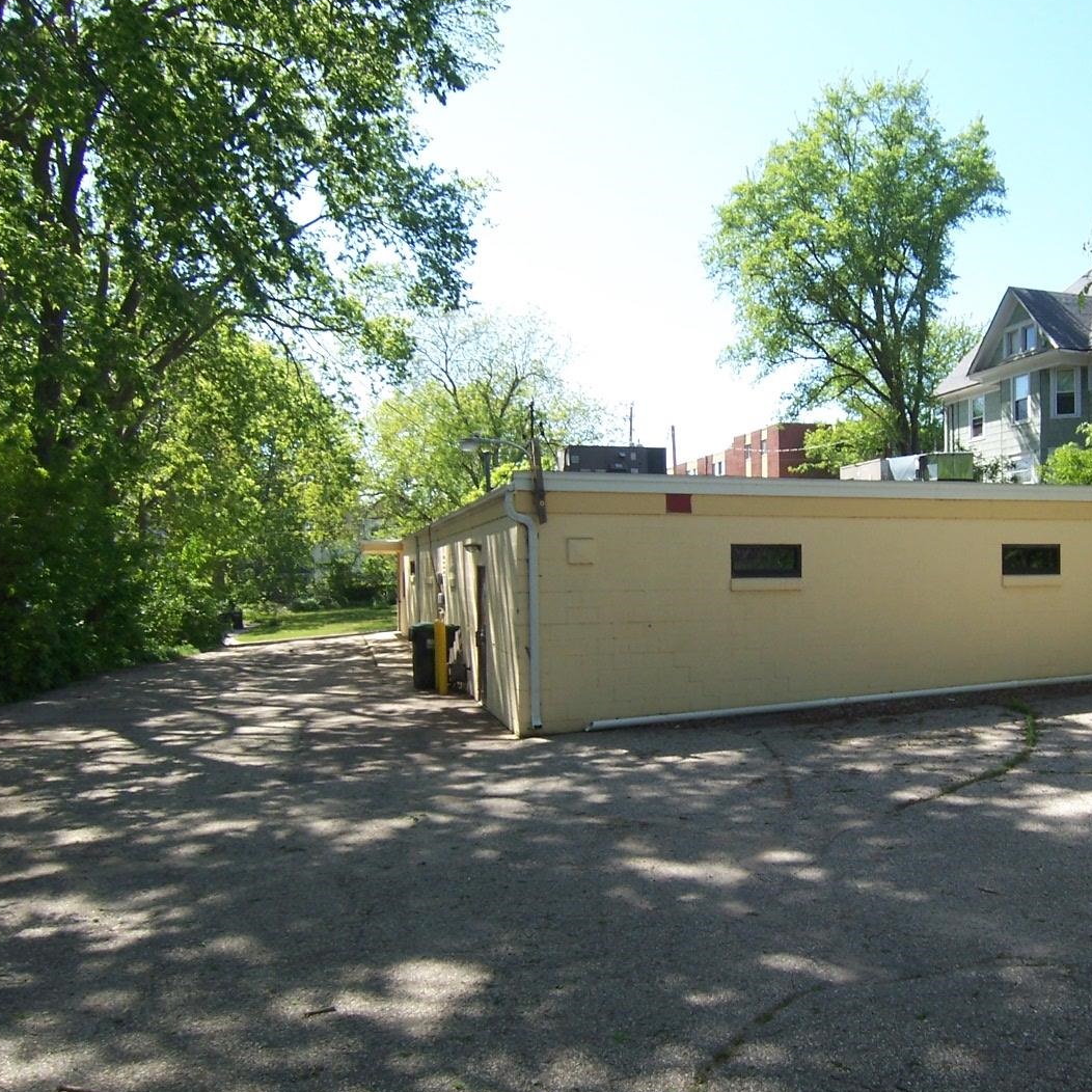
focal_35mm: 30
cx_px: 756
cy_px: 589
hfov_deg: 52.7
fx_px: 1071
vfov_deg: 54.0
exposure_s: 1/100
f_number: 5.6
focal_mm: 3.8
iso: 64
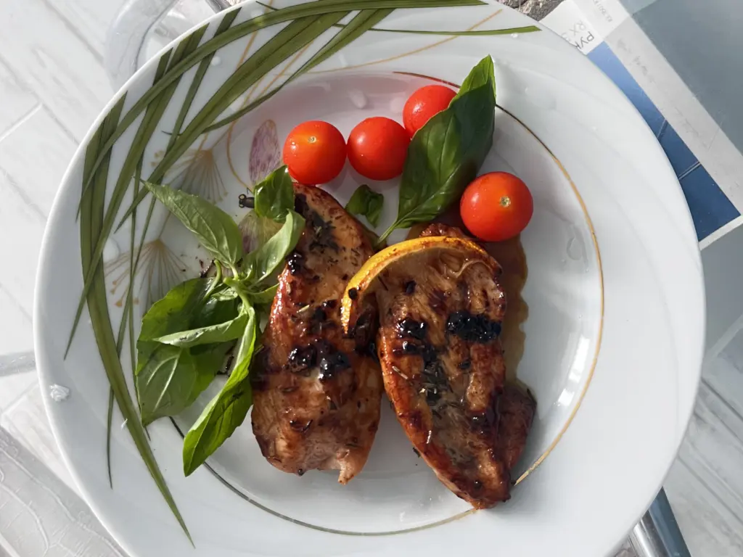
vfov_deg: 53.1
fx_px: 558
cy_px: 278
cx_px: 372
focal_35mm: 26
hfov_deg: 67.3
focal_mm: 5.1
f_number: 1.6
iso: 160
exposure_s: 1/60
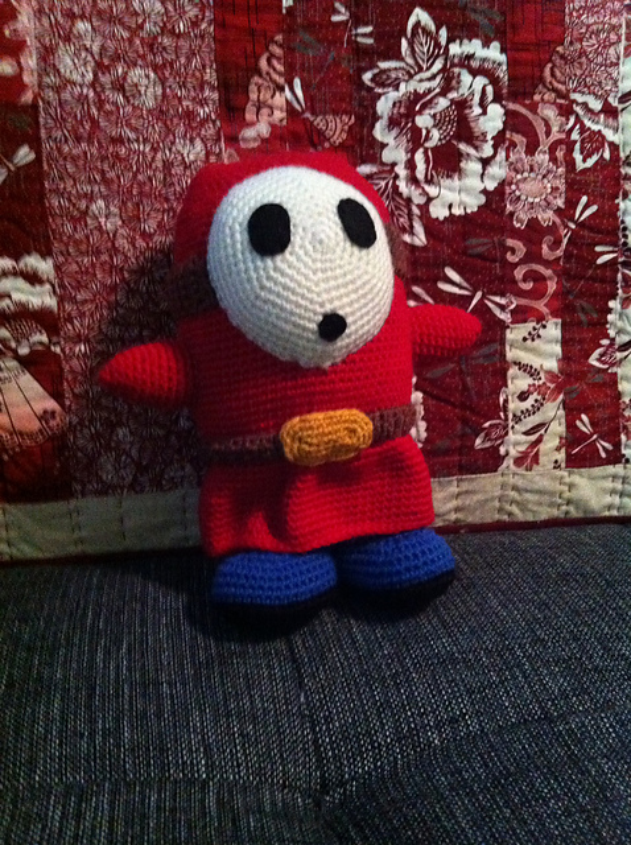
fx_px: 853
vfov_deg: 52.7
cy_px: 422
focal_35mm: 35
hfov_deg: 40.6
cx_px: 316
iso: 1000
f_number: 2.8
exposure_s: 1/15
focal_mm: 3.85
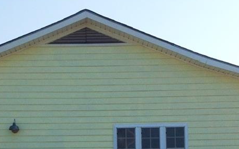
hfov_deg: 24.8
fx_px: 541
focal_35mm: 83
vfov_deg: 15.1
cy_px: 184
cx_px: 87
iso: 80
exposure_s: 1/1890
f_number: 2.4
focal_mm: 4.28
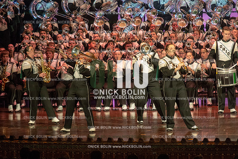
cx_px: 119
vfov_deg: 6.0
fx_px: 1520
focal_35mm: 230
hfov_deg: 9.0
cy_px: 80
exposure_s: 1/200
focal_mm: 230
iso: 8000
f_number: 5.6
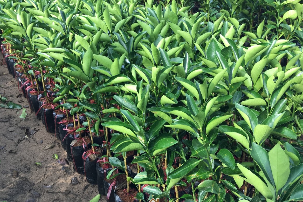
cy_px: 115
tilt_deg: -30.8
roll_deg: -2.2
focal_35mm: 31
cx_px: 154
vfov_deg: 42.2
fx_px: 261
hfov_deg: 60.3
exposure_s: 1/100
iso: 32
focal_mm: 4.15
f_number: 2.2
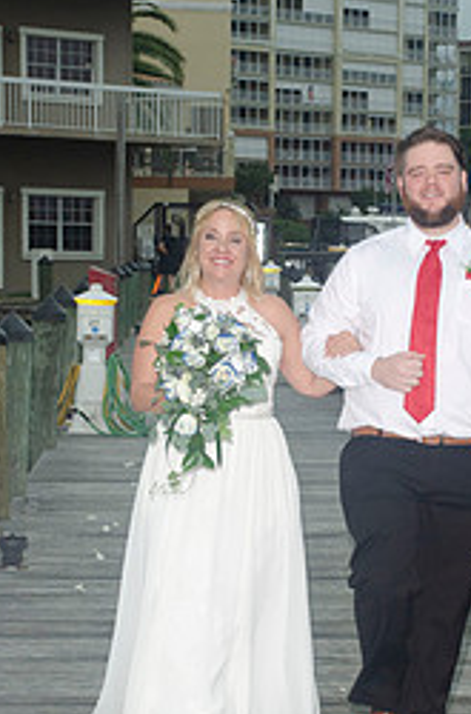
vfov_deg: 17.2
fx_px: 2352
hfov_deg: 11.4
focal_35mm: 119
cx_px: 343
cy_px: 414
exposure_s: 1/125
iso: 500
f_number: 5.6
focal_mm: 44
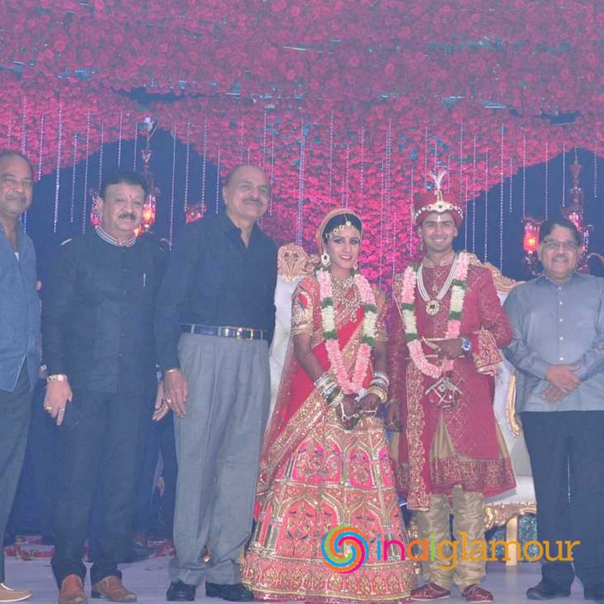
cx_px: 450
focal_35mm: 67
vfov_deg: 25.7
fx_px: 1323
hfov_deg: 25.4
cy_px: 315
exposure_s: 1/125
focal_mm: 24
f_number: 7.1
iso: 640
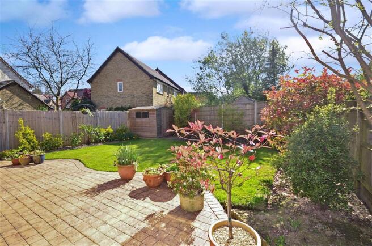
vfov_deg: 67.1
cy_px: 123
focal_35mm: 18
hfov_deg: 90.1
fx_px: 186
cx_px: 186
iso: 200
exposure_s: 1/160
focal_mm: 12
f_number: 6.3
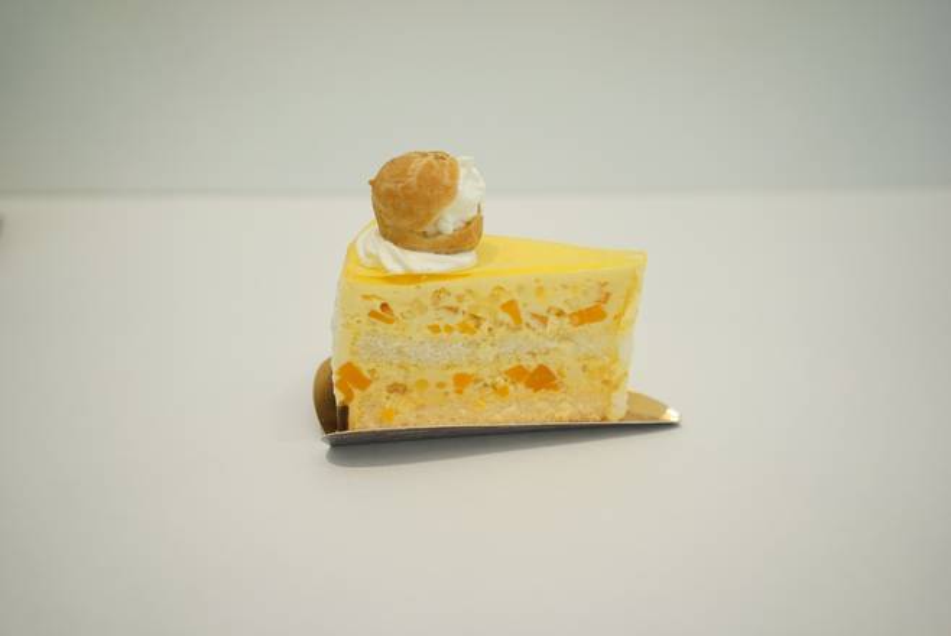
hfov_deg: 54.4
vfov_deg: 37.9
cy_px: 318
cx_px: 476
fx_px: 925
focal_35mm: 35
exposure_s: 1/60
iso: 200
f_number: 4
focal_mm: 35
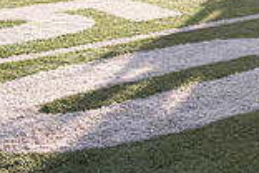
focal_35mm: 89
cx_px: 443
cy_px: -139
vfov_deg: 13.7
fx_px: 640
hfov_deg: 18.6
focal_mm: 24
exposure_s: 1/640
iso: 320
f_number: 5
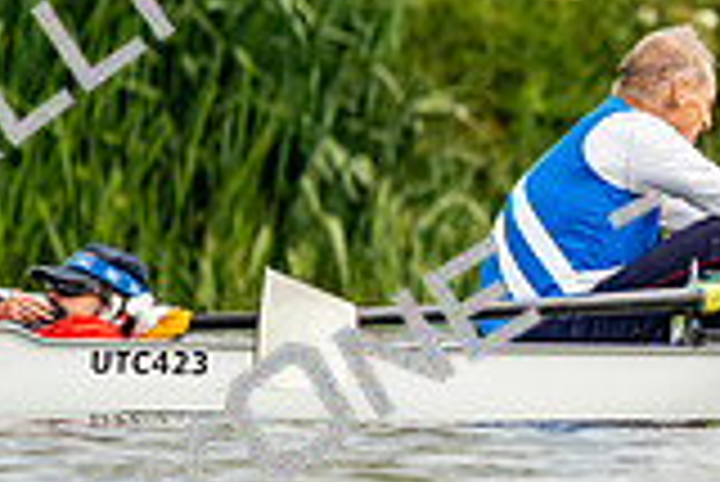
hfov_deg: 0.9
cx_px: 1292
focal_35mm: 2180
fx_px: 43639
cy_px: 187
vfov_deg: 0.6
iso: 400
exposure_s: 1/2000
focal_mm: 600
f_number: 6.3
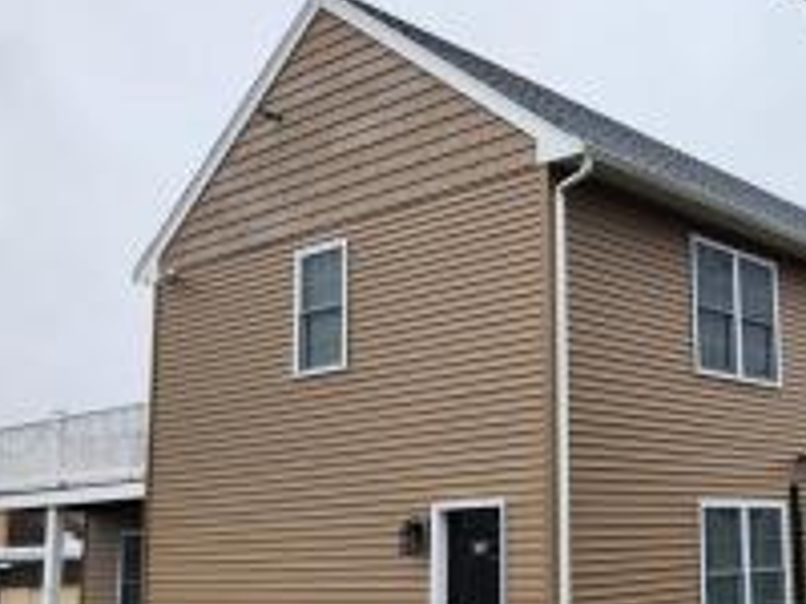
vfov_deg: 31.4
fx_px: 1071
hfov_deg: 39.3
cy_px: 358
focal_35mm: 46
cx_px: 669
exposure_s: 1/253
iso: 20
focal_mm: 5.4
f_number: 1.8
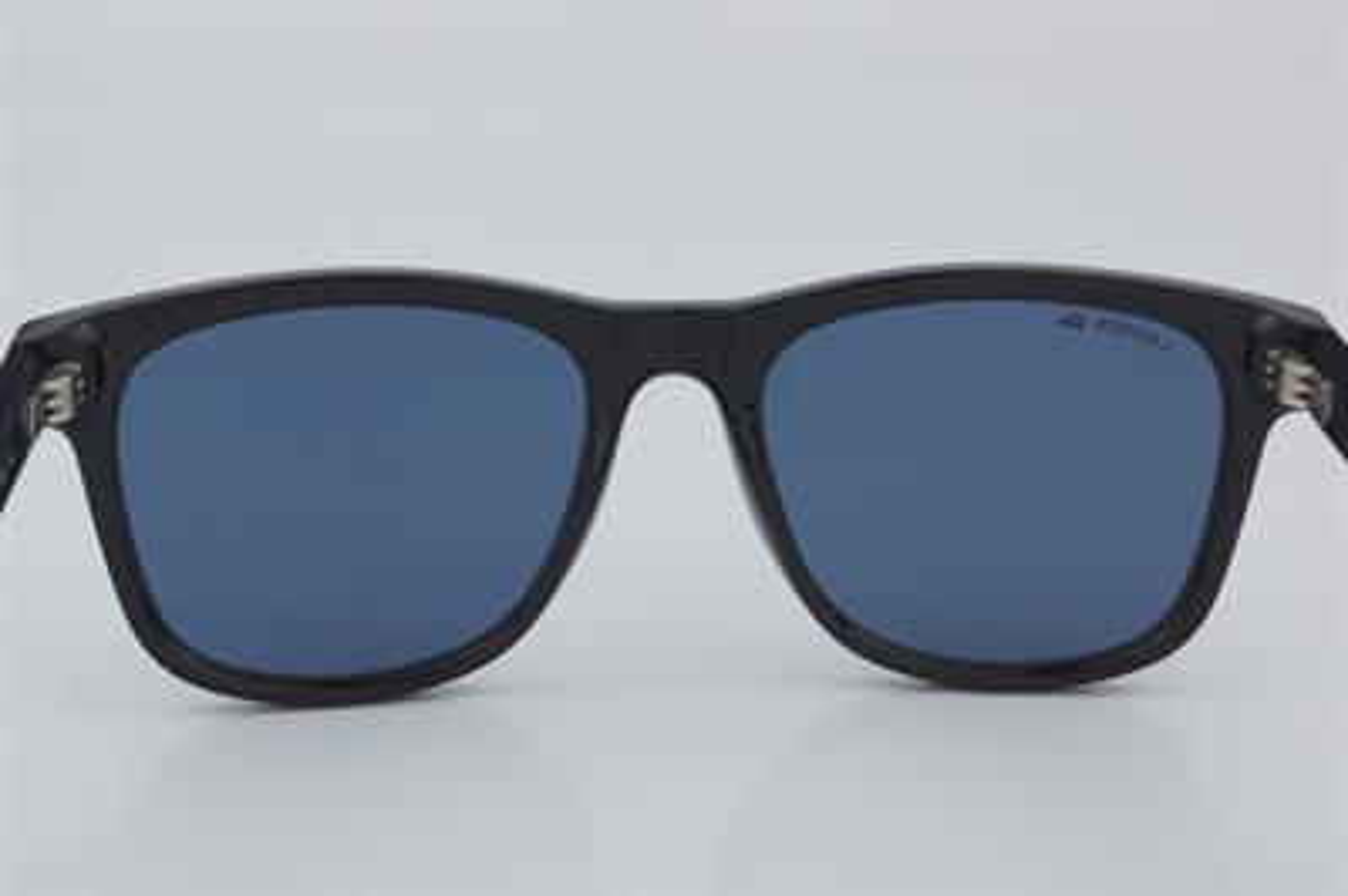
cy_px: 448
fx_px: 3087
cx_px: 674
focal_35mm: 82
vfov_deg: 16.5
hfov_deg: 24.6
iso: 100
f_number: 32
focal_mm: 55
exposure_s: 1/4
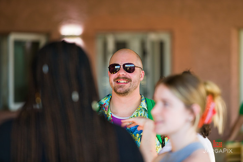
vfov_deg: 6.9
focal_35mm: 200
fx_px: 1350
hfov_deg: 10.3
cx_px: 122
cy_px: 81
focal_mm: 200
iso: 640
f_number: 3.2
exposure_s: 1/320
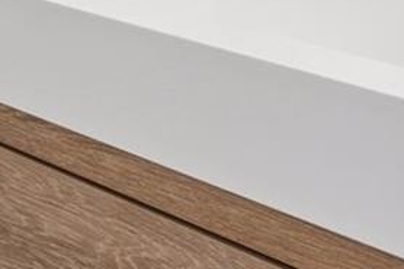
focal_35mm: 98
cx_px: -198
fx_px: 1099
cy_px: -282
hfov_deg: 18.5
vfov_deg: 12.2
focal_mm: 17
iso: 400
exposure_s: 1/6
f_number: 9
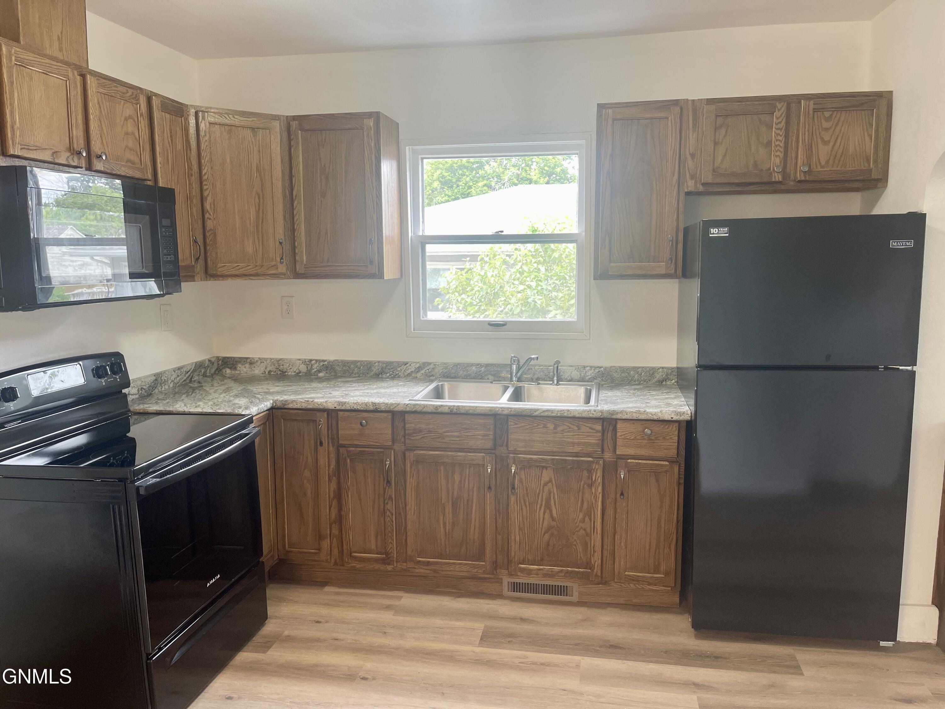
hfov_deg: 69.4
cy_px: 354
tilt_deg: -8.4
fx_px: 682
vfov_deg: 54.9
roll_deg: +0.7
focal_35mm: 25
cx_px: 472
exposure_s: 1/60
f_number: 1.6
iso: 80
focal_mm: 5.1
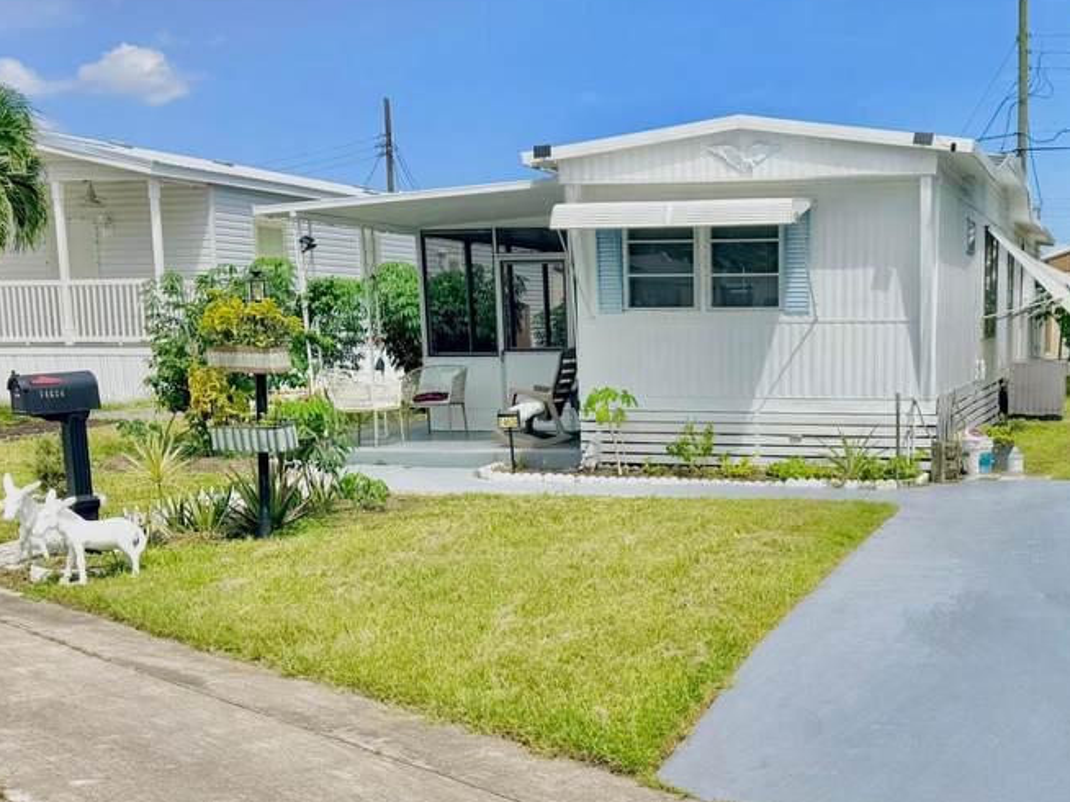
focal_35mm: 47
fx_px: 1452
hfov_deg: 39.7
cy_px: 552
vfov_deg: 30.6
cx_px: 753
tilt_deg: -8.4
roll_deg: +0.1
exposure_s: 1/8130
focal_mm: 6.76
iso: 80
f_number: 1.78
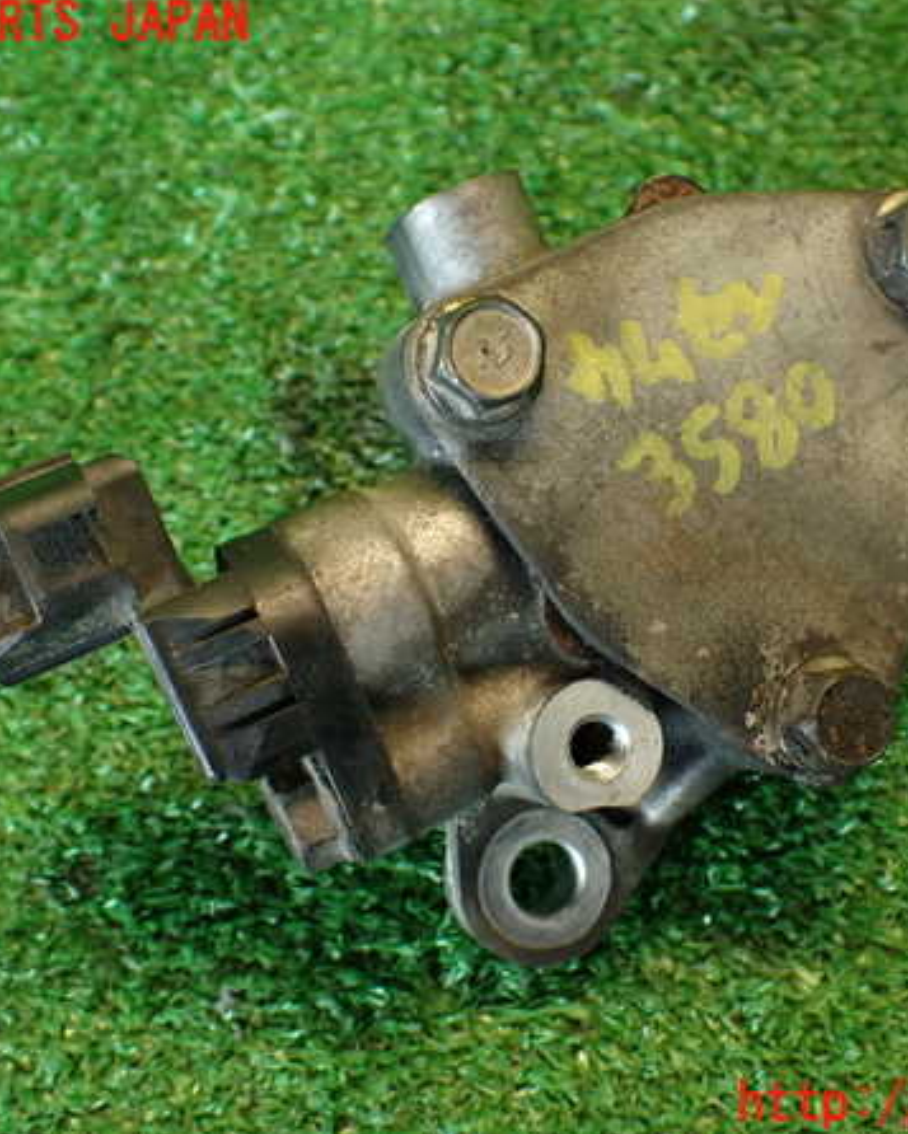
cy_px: 564
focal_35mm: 42
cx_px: 549
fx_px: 1410
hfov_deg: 35.5
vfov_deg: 43.8
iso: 320
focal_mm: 5.79
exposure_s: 1/30
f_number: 2.4
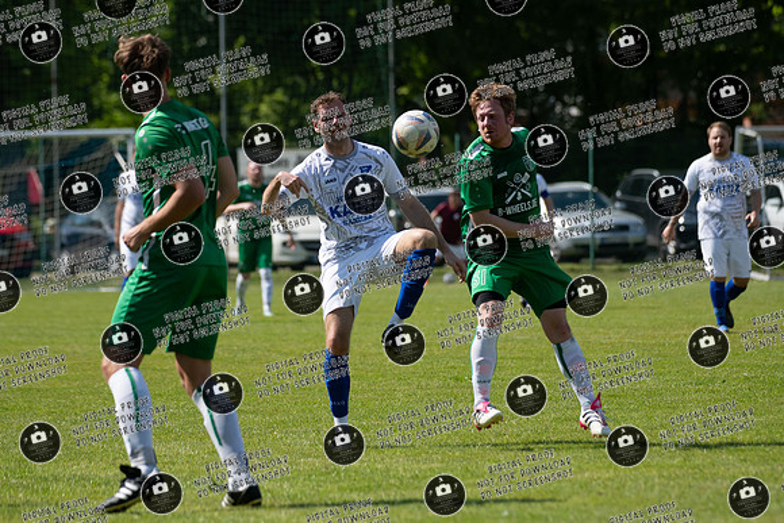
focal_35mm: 298
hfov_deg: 6.9
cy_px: 238
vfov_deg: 4.6
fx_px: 6493
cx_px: 391
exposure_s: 1/1600
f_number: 5.6
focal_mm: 260
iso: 320
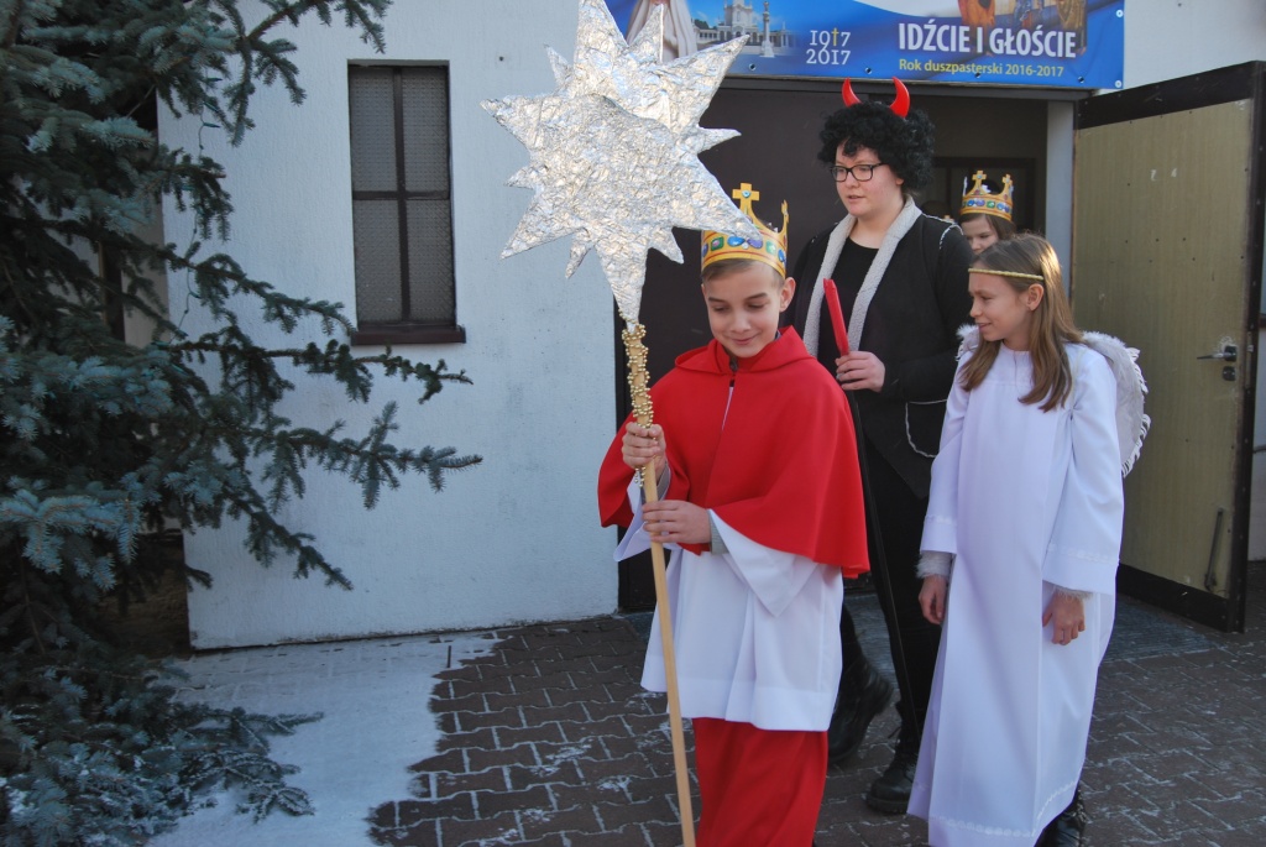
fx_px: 1162
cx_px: 633
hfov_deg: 57.2
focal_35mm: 33
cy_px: 424
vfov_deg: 40.1
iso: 140
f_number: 5.6
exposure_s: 1/125
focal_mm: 22
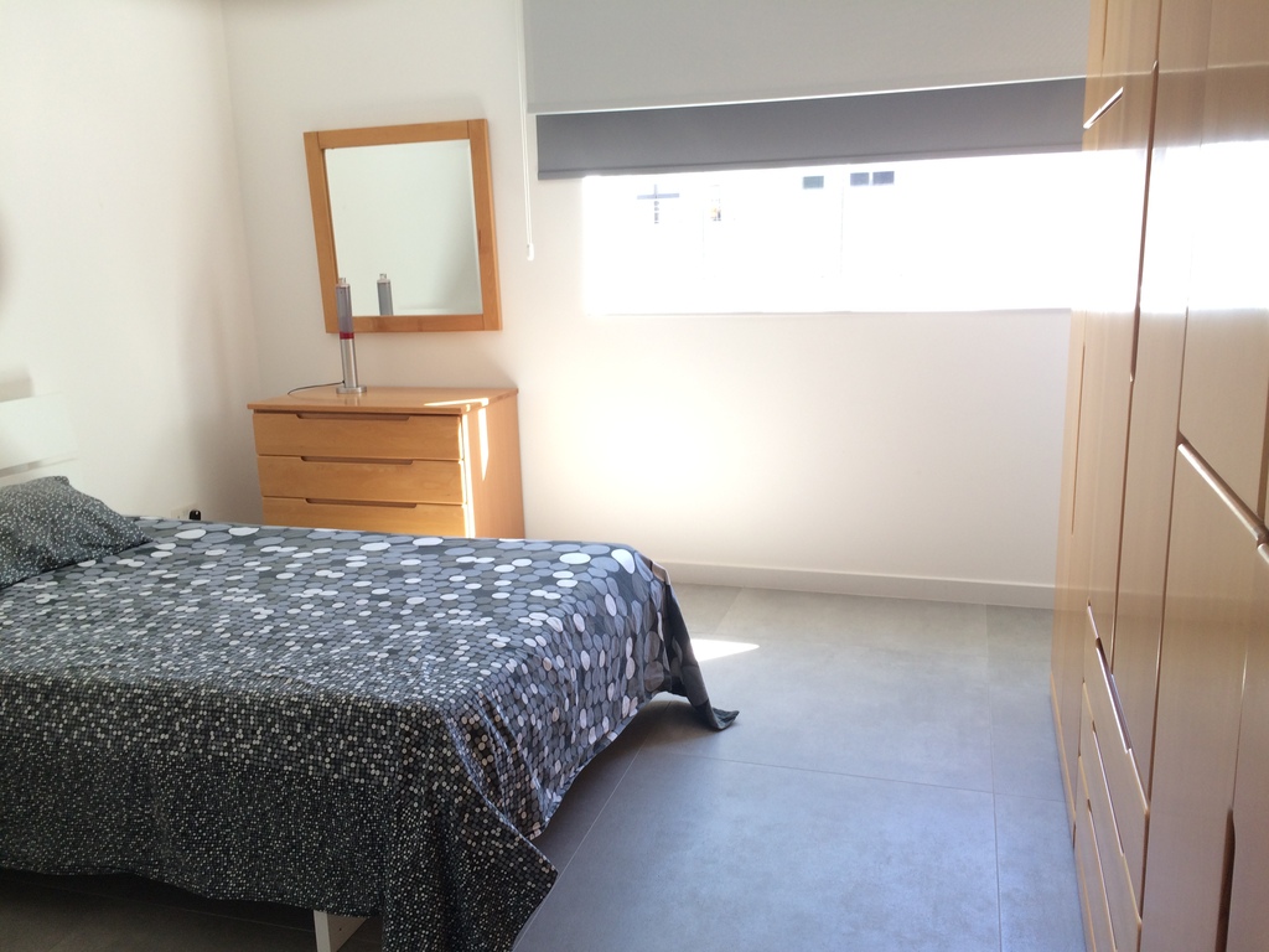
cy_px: 476
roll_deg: +2.7
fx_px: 1063
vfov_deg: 48.2
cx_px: 634
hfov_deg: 61.7
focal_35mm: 29
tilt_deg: -14.6
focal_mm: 4.15
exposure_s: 1/50
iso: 50
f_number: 2.2
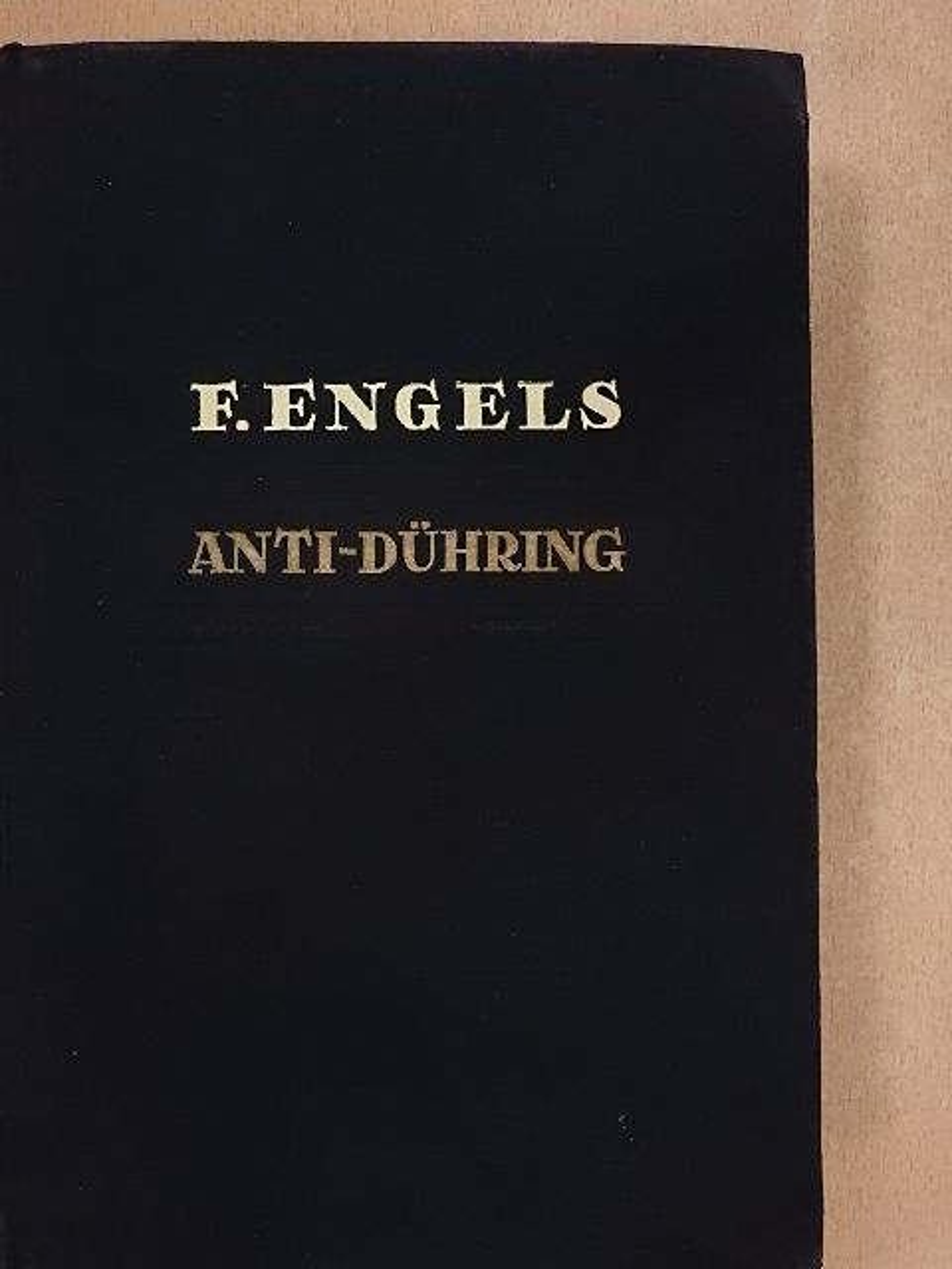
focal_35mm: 45
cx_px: 476
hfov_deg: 32.2
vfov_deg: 42.1
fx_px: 1650
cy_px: 634
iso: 1600
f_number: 4
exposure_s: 1/80
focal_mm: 8.1
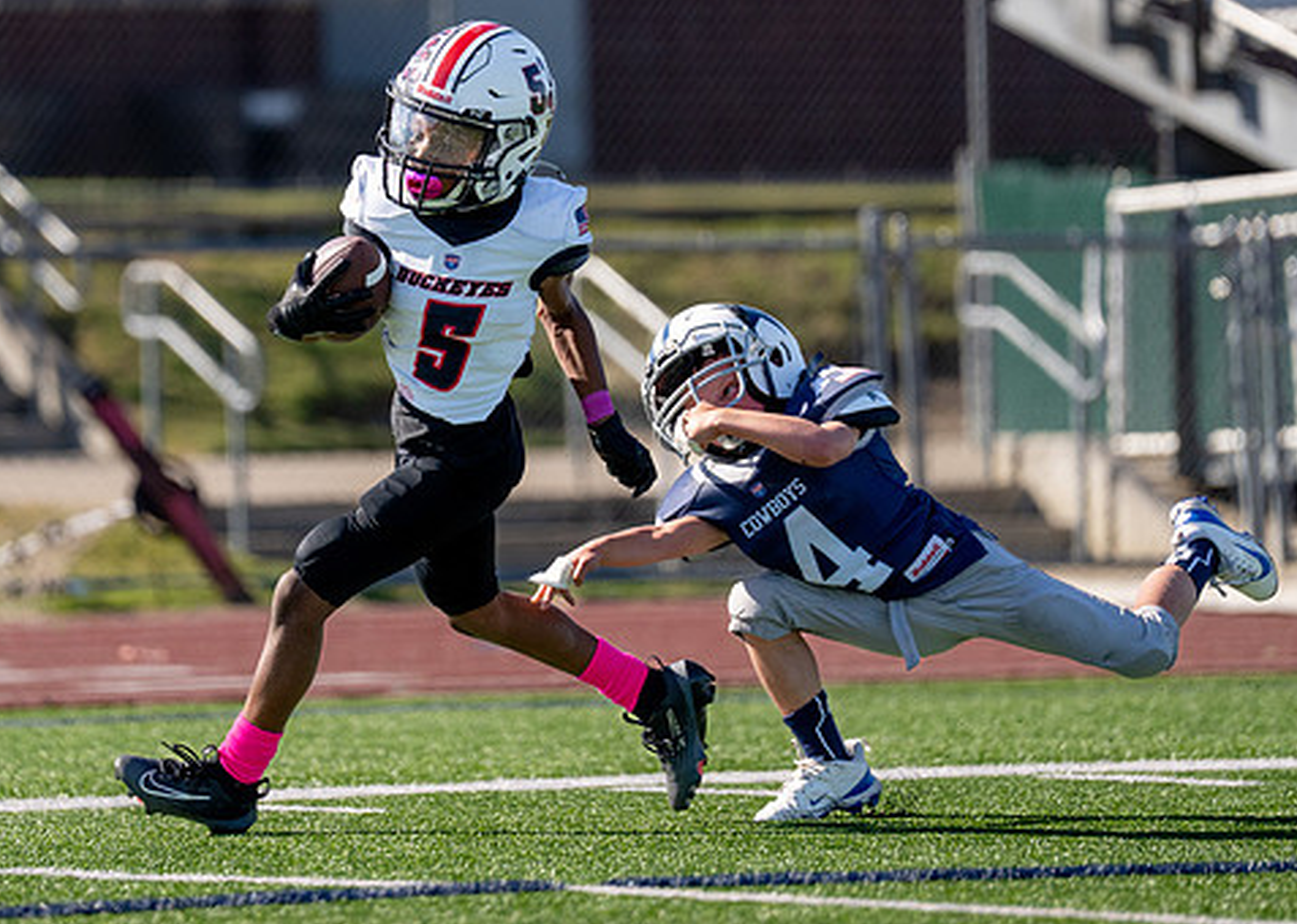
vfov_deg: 4.3
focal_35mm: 333
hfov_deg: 6.1
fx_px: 12258
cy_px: 262
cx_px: 465
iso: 320
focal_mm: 200
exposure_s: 1/8000
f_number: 2.8
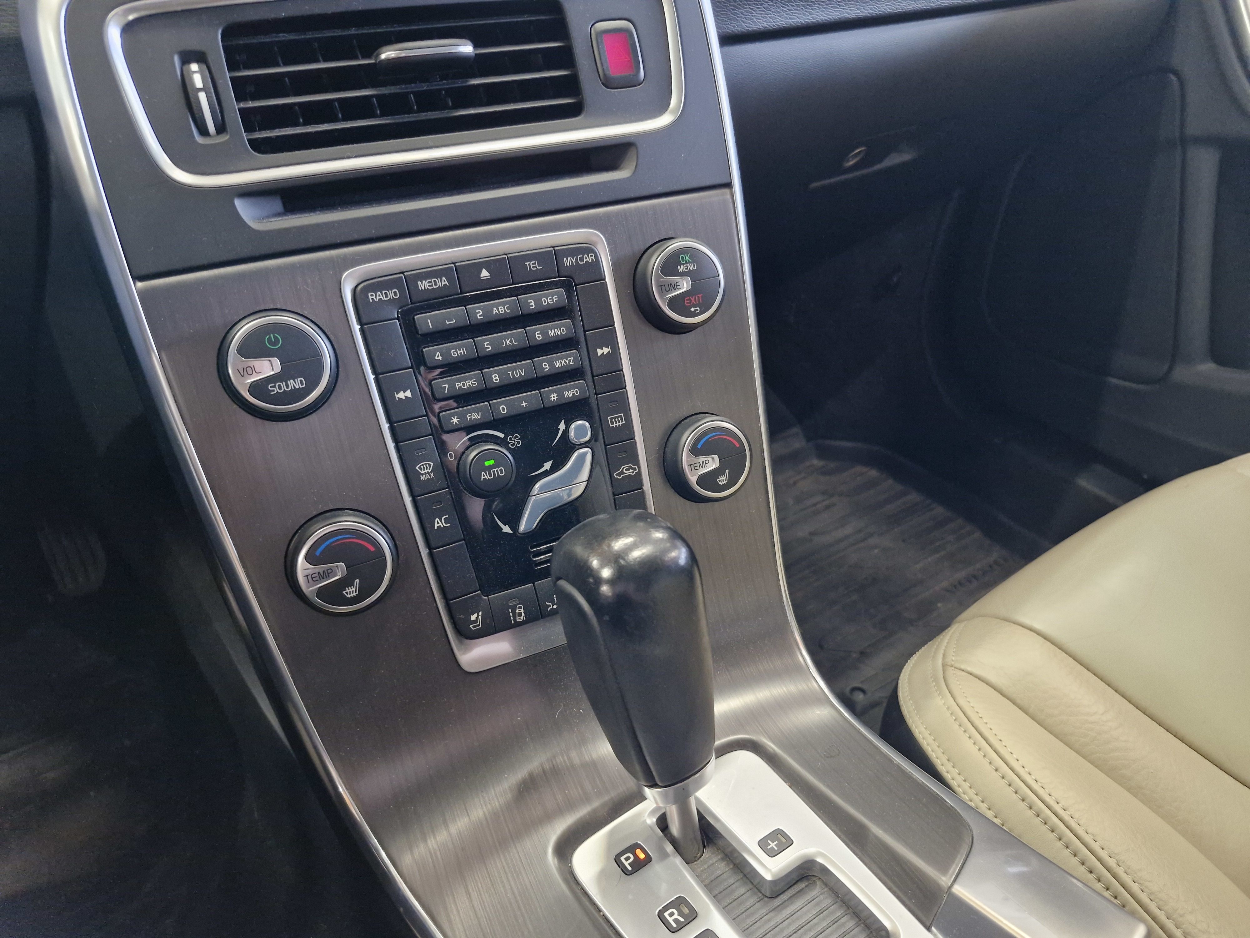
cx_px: 625
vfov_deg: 58.9
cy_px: 469
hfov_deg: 73.9
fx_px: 831
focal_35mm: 23
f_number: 1.8
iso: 800
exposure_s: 1/100
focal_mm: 5.54
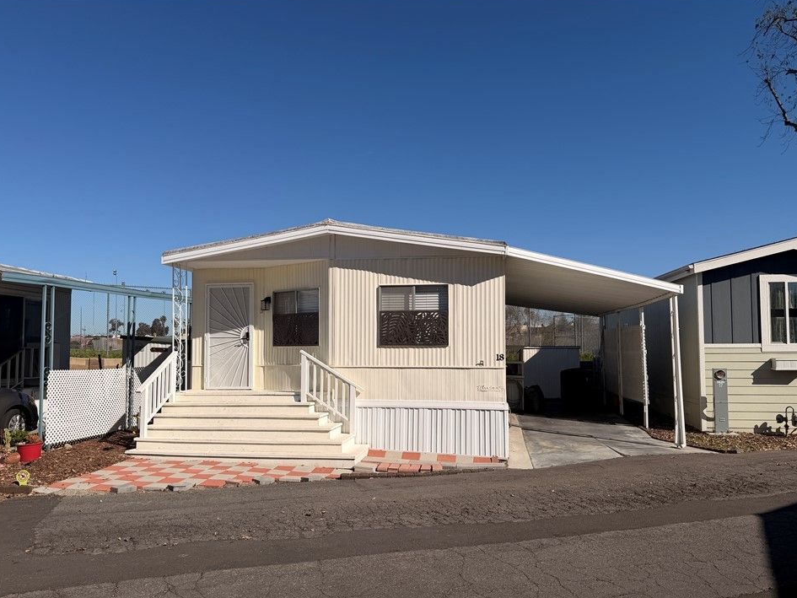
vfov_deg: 53.0
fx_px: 599
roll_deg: -0.2
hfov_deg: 67.3
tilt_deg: +3.2
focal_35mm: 26
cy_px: 318
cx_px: 382
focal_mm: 6.76
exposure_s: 1/10309
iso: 80
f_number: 1.78
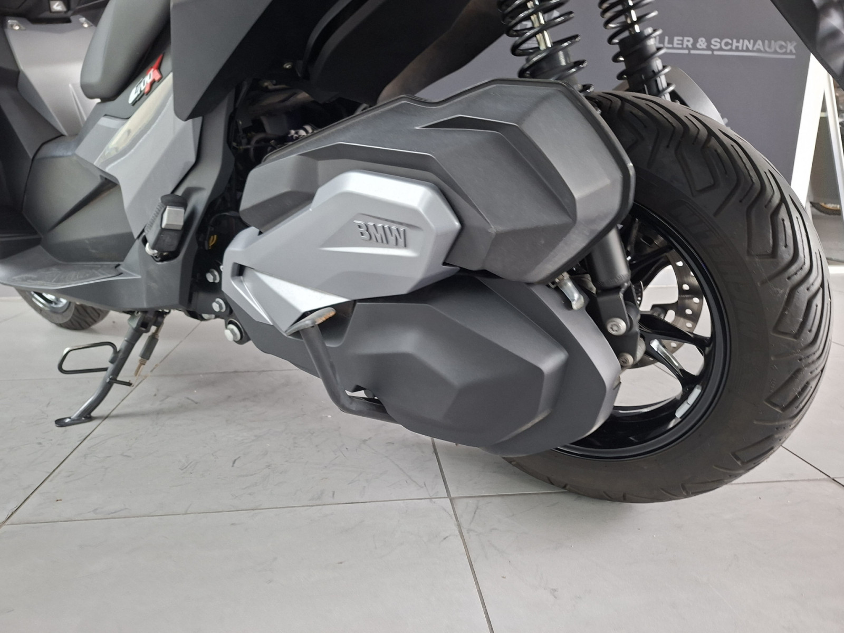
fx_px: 561
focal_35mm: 23
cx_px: 422
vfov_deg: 58.9
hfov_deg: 73.9
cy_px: 316
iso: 200
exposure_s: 1/50
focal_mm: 5.54
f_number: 1.8
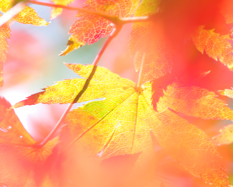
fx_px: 1676
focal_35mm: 243
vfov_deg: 6.4
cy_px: 128
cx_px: 39
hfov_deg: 7.9
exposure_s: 1/40
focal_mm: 100
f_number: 5.6
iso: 100
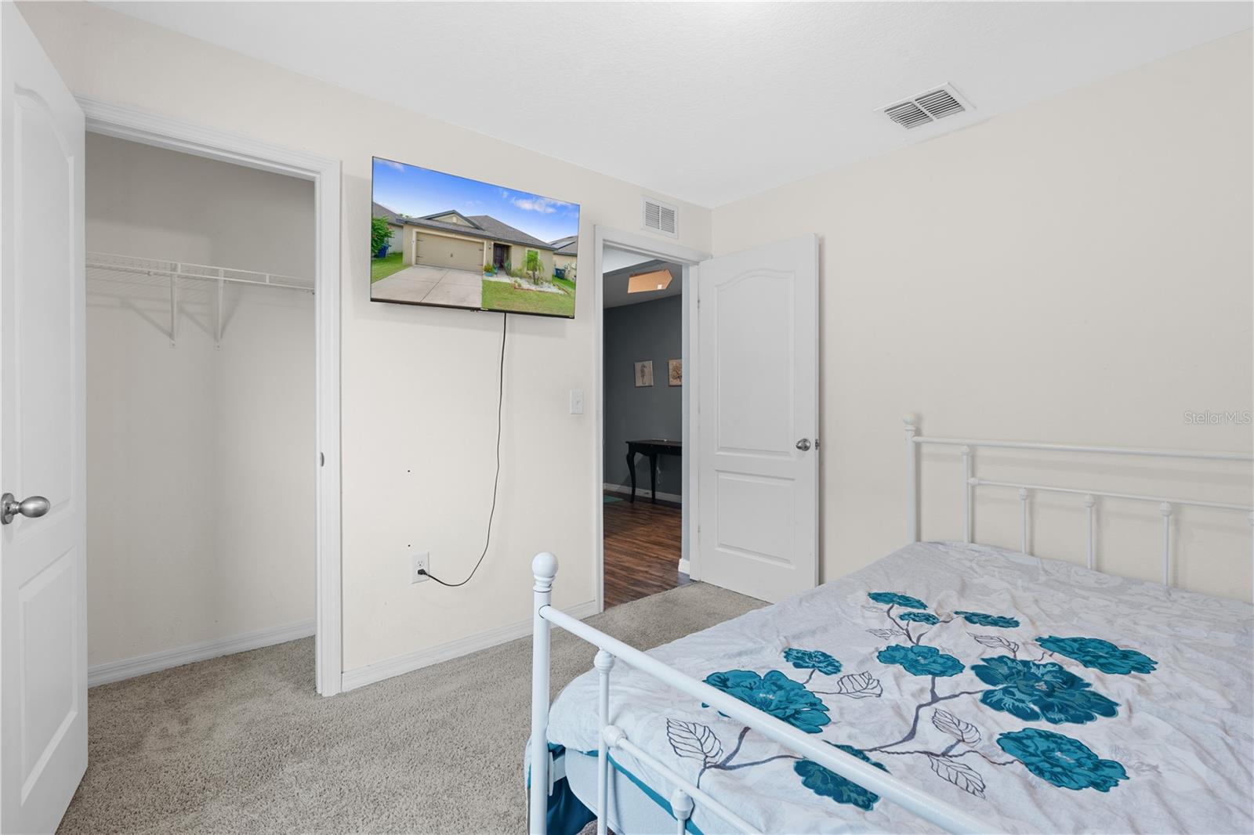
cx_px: 627
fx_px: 557
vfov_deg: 73.7
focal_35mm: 16
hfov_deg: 96.7
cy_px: 418
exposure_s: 1.6
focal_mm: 16
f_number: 8
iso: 200
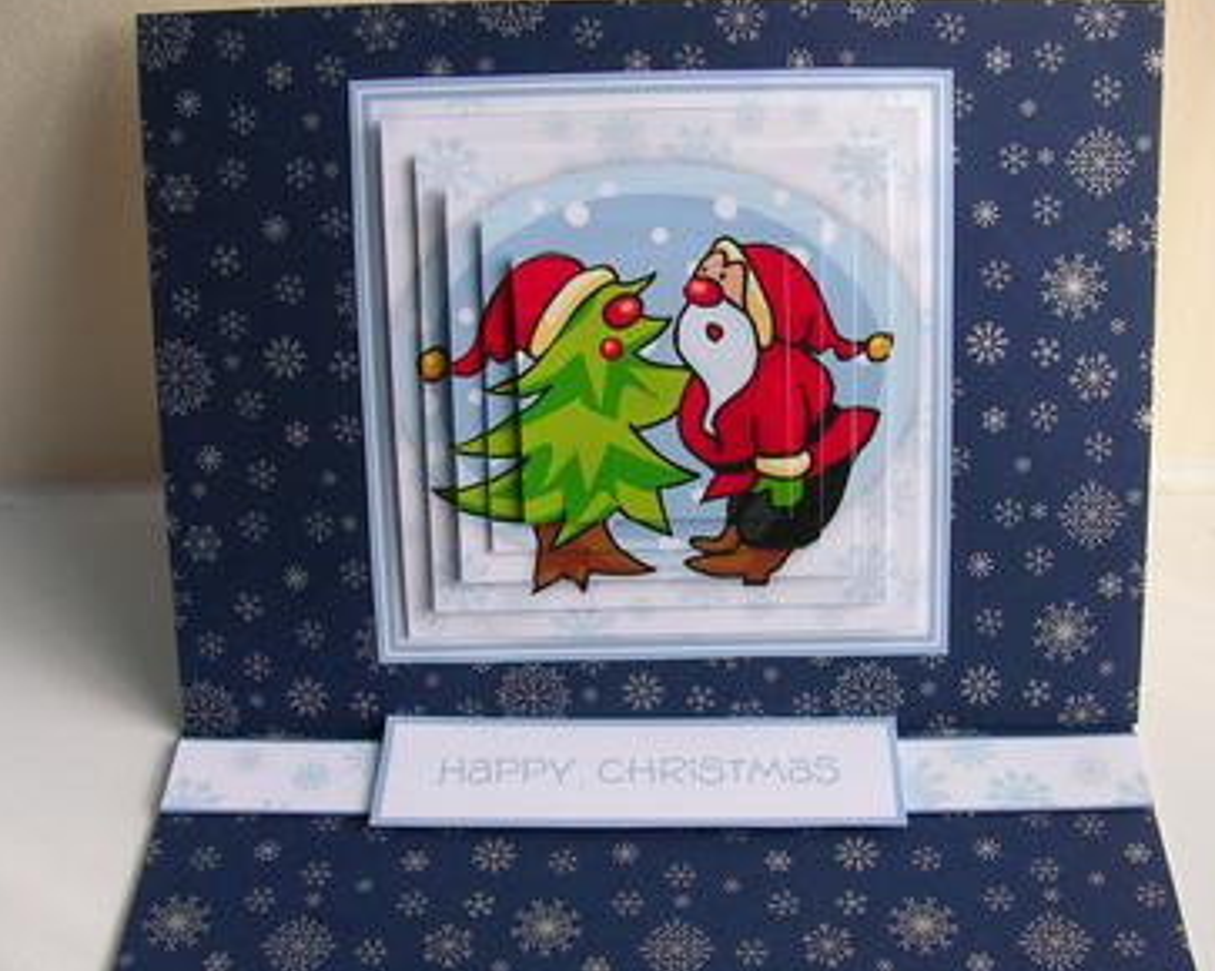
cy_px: 526
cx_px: 686
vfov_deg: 32.7
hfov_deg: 40.3
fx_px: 1653
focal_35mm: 46
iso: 50
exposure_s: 1/59.4
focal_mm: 5.8
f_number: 2.8
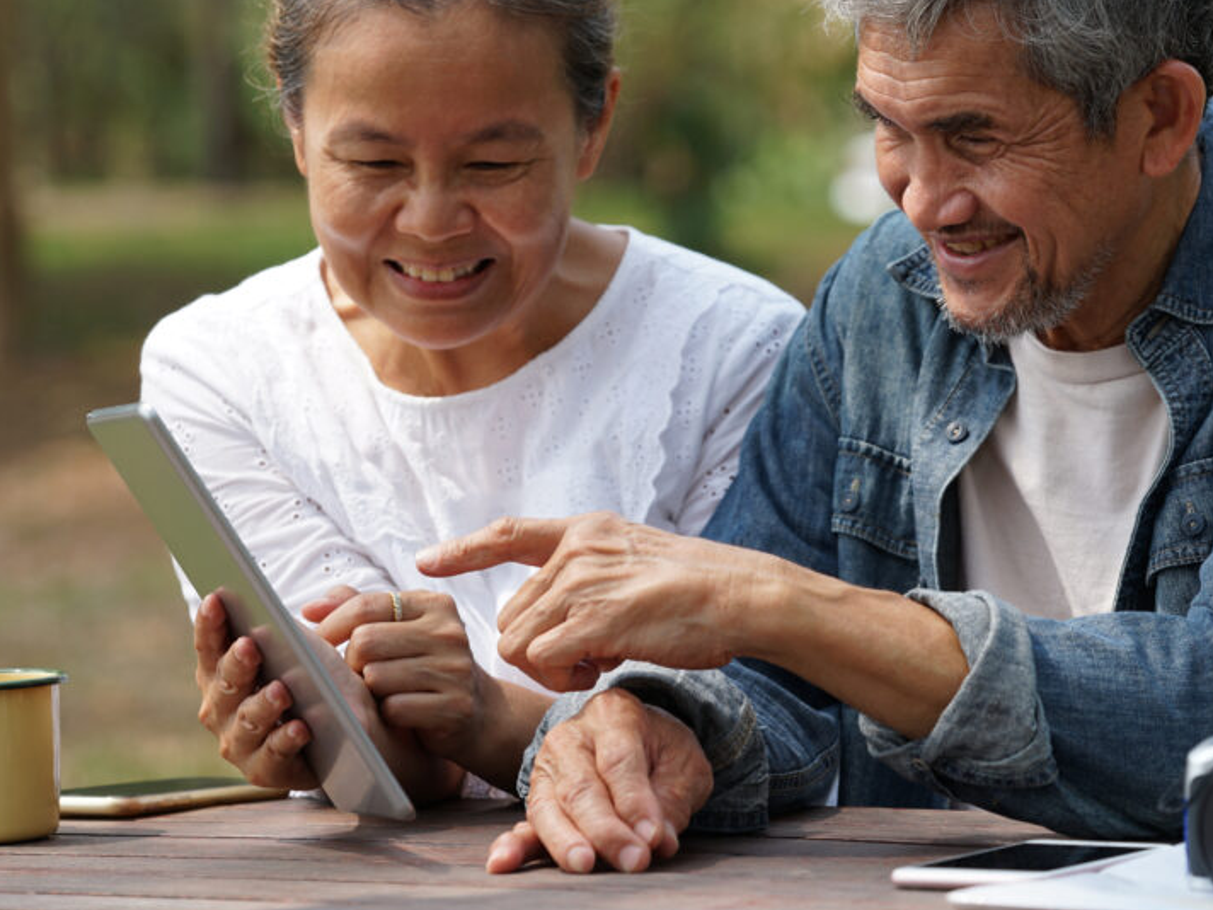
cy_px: 331
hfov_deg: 9.8
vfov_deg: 7.4
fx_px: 7078
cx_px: 675
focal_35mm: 202
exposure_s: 1/400
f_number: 5
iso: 160
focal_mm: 146
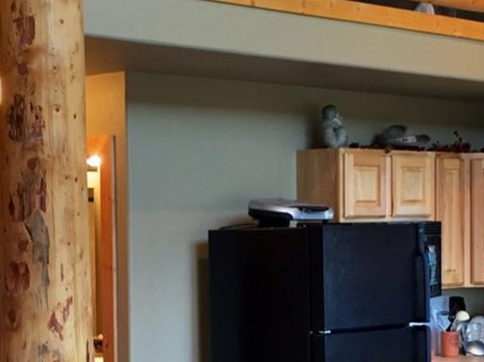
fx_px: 1257
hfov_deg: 21.8
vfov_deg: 16.2
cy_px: 309
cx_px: 257
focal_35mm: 90
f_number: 2.2
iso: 32
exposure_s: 1/40
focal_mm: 4.15
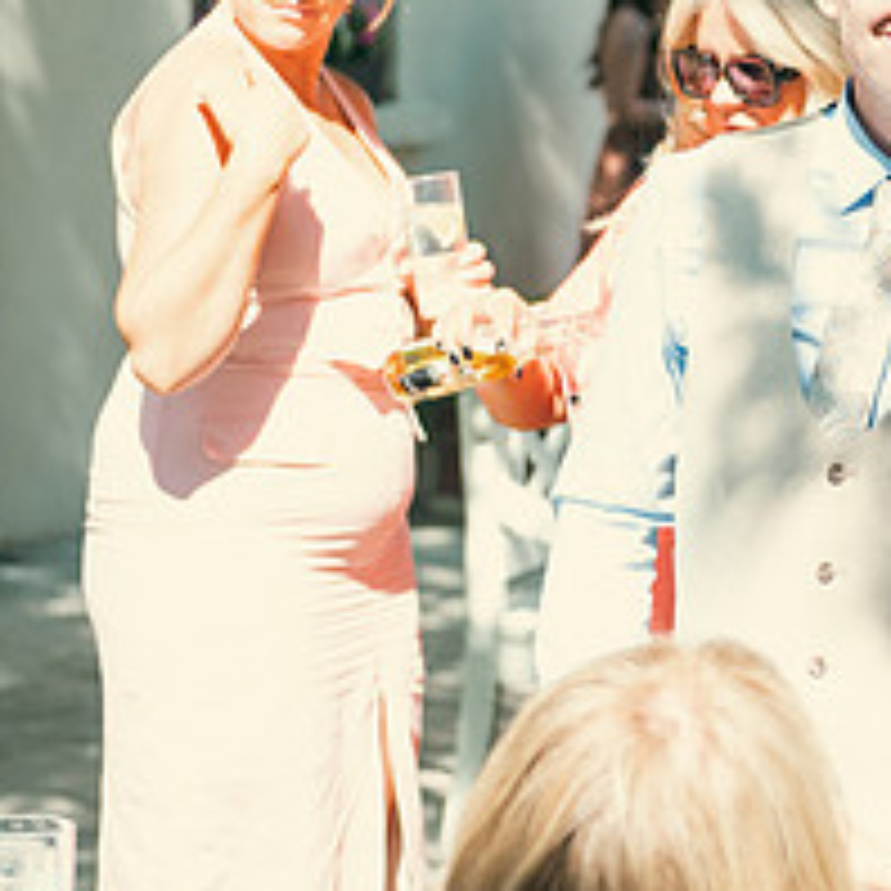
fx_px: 4485
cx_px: 1030
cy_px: 421
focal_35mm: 154
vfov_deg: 11.3
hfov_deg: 11.2
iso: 100
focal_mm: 62
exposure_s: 1/400
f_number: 3.5
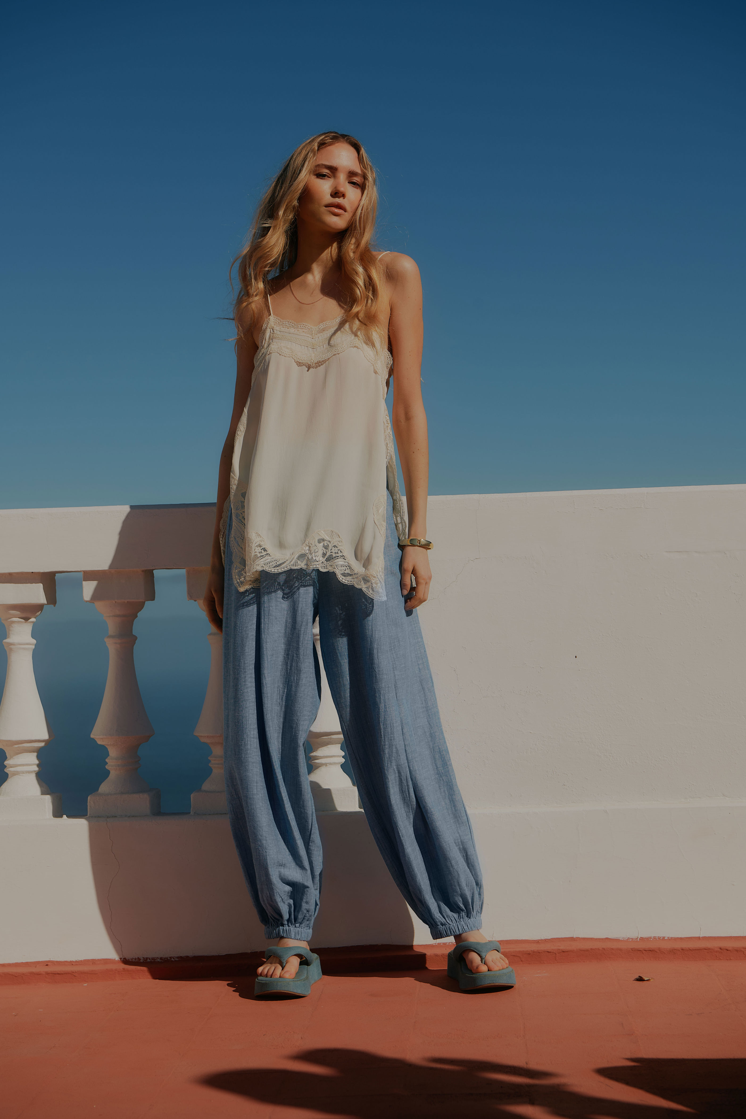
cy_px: 560
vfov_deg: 32.4
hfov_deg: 21.9
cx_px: 373
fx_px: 1927
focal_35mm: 62
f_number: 8
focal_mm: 62
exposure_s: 1/1000
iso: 80
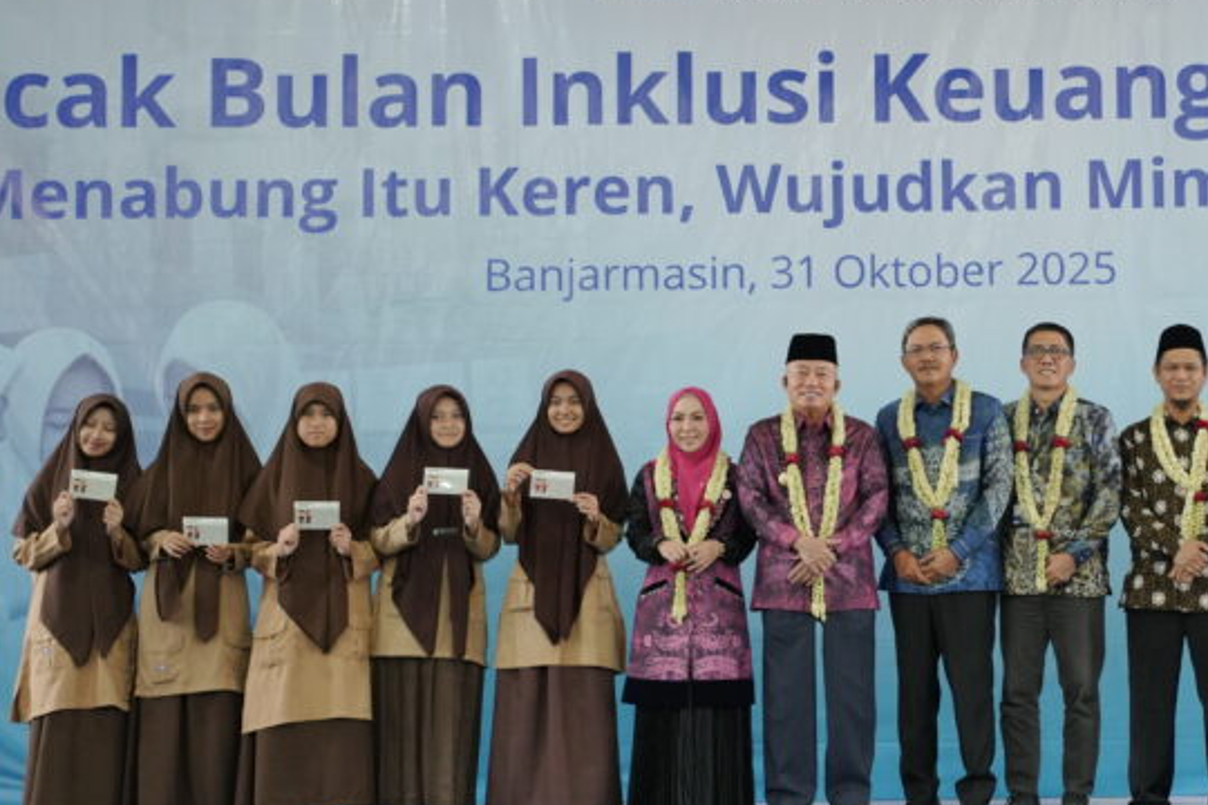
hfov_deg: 21.6
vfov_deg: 14.7
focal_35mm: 93
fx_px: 3120
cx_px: 966
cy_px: 446
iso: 2000
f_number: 2.8
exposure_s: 1/160
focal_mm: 49
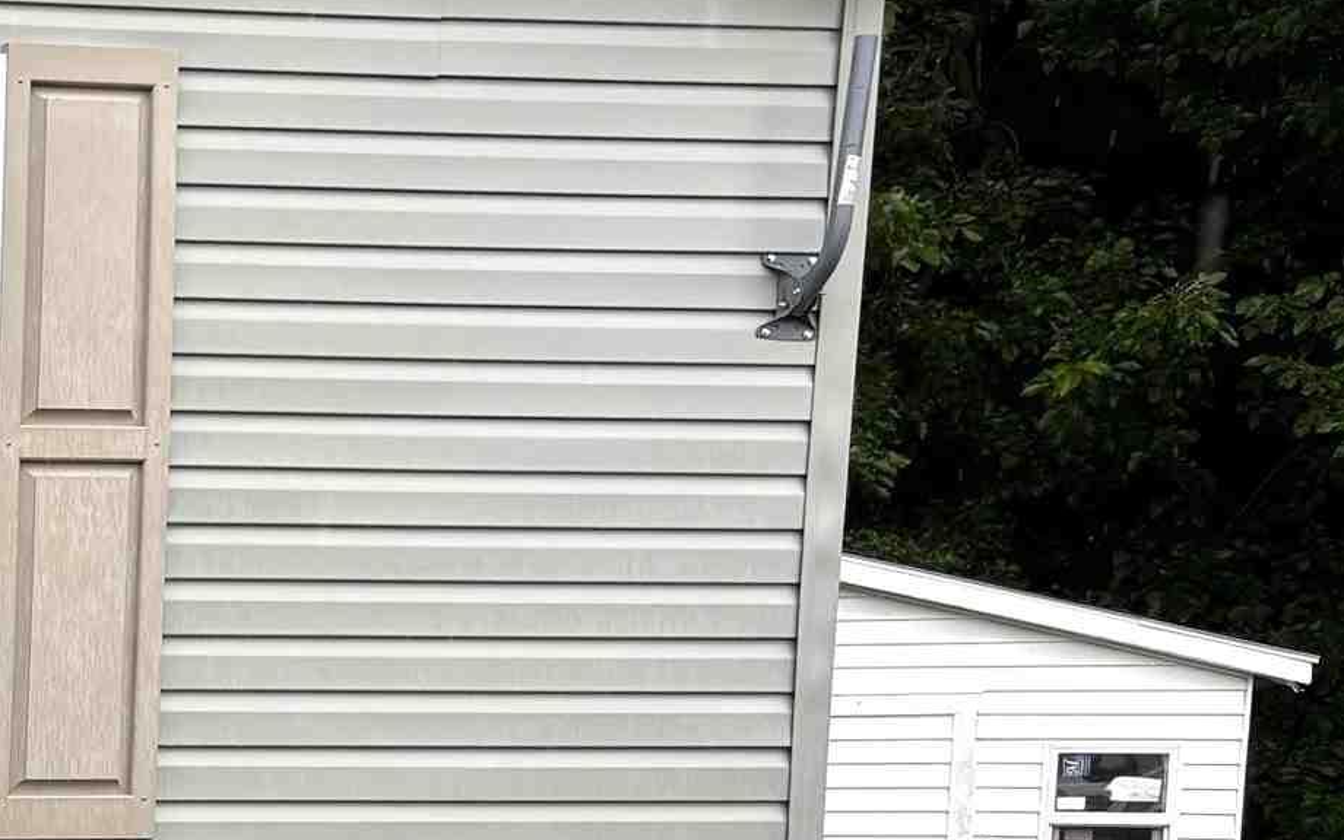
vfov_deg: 13.6
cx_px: -868
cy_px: 1112
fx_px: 3370
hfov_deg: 18.8
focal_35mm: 92
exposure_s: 1/544
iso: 50
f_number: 1.6
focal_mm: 5.96
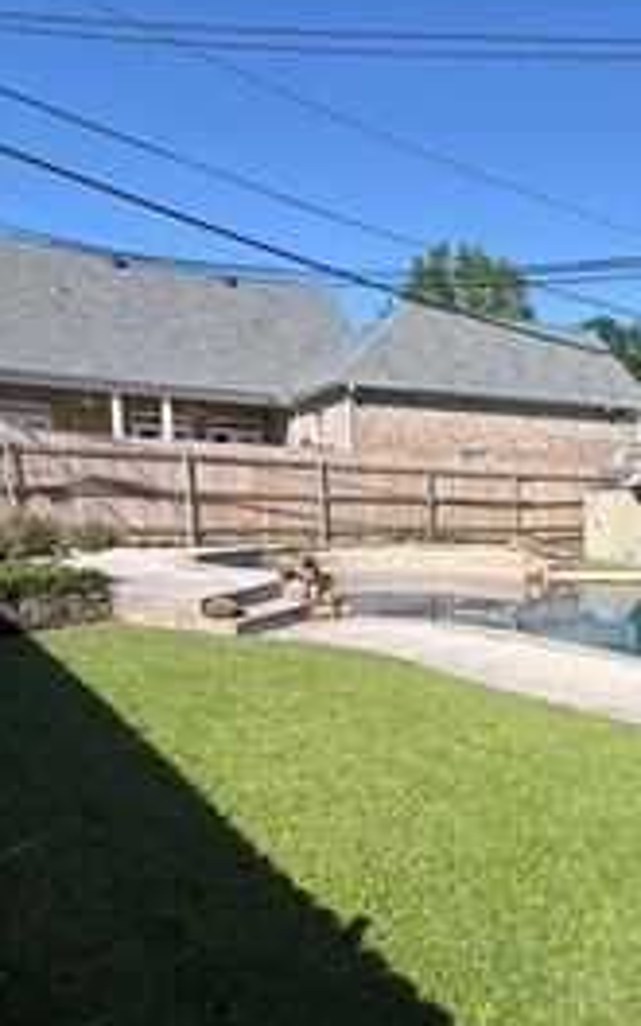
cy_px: 630
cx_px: 563
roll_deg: -1.5
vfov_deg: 67.5
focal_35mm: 27
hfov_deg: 42.6
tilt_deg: -9.2
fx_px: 755
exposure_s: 1/770
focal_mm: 2.22
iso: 20
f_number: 2.2
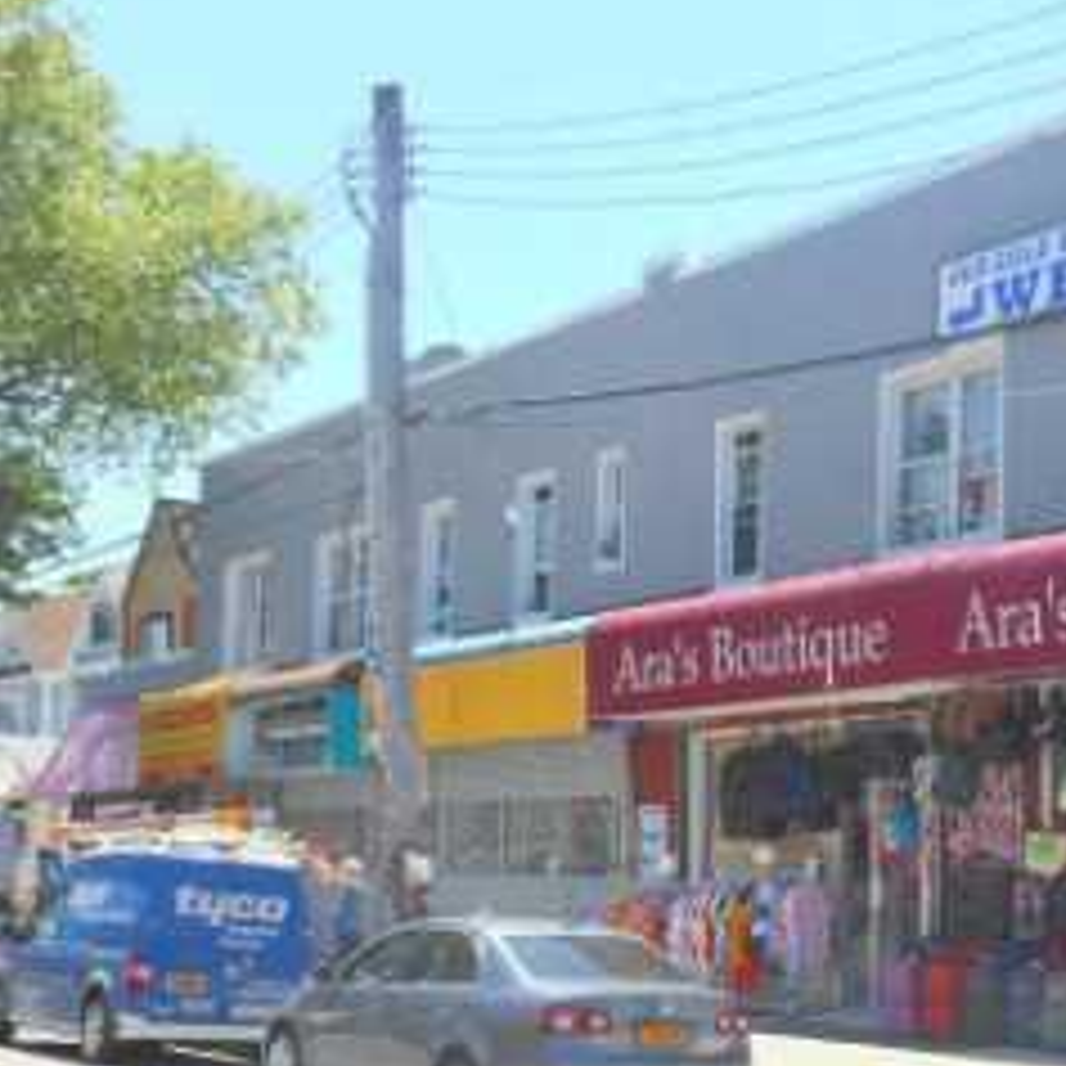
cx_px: 931
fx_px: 2056
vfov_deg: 29.0
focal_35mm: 59
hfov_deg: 28.1
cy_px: 666
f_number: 4
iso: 80
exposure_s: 1/200
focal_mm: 5.9
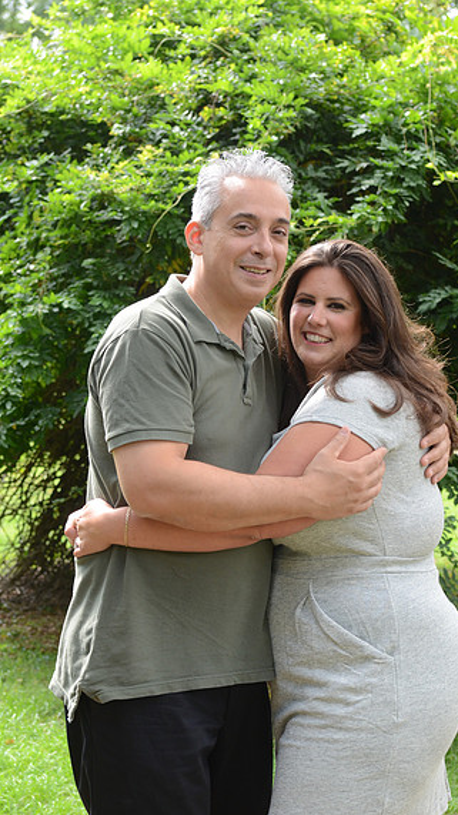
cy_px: 410
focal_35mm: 88
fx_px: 1891
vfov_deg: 24.3
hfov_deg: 13.8
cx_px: 251
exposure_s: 1/200
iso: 500
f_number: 6.3
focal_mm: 55
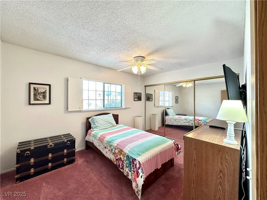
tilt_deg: +1.3
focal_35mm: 14
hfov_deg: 102.1
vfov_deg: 85.7
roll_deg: -0.5
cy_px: 100
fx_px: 108
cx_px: 134
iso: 250
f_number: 2.2
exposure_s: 1/60
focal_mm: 2.22
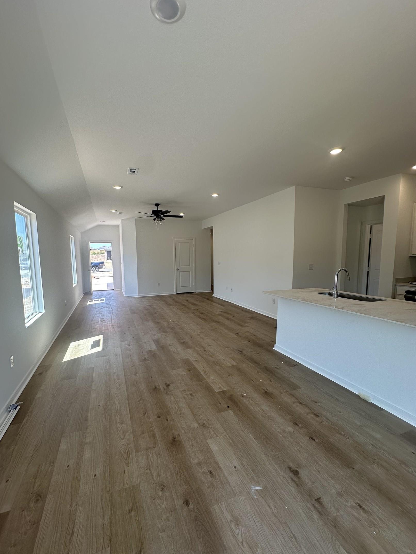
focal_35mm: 15
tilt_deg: -6.5
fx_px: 240
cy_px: 283
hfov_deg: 81.6
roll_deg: +0.0
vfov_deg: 98.1
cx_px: 194
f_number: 2.2
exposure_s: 1/178
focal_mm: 2.22
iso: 40
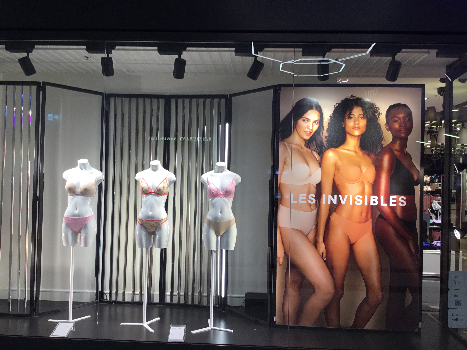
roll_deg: -1.1
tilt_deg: +0.3
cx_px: 234
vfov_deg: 45.4
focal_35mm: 31
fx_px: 418
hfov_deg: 58.4
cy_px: 175
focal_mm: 3.3
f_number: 2.4
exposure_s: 1/50
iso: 32
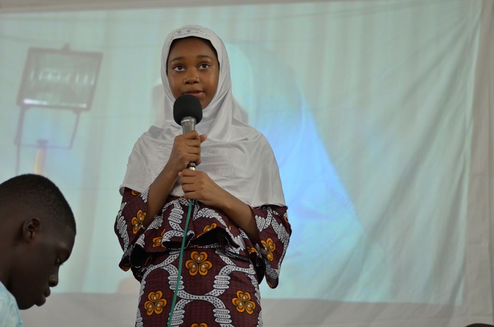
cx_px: 247
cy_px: 164
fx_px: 1602
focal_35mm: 117
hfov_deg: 17.5
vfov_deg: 11.7
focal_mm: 78
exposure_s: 1/50
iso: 640
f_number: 4
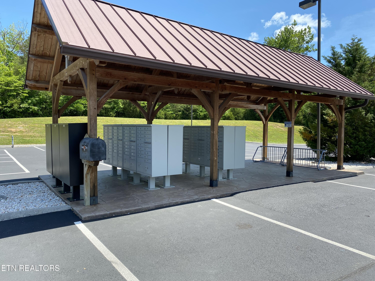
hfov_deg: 67.3
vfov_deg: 53.1
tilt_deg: -2.3
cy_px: 140
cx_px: 188
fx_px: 282
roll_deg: -0.5
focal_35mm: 26
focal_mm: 4.25
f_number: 1.8
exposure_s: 1/1447
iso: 32
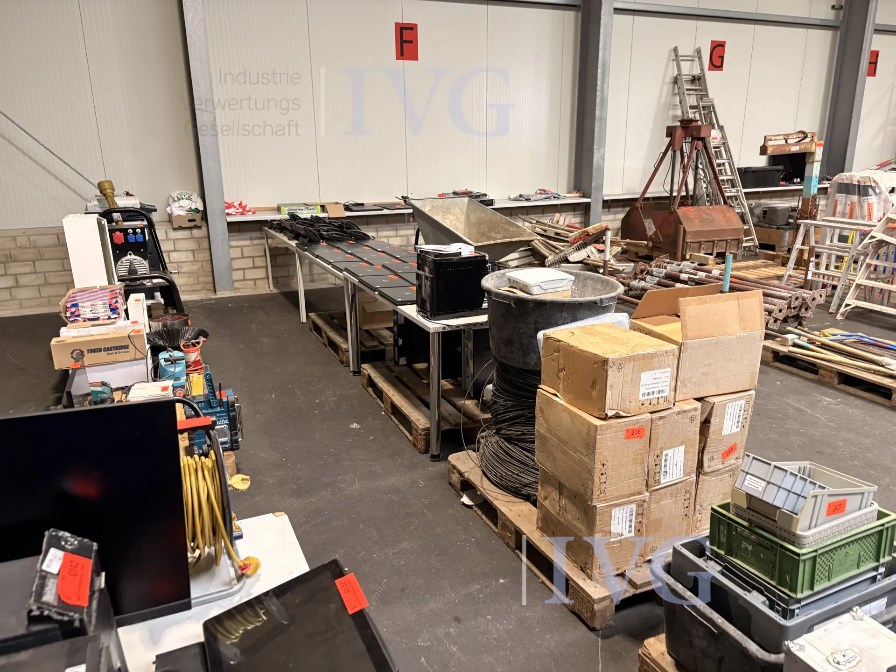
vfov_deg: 53.1
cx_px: 448
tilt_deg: -18.9
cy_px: 336
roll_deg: +1.3
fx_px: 673
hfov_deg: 67.3
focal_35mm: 26
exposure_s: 1/50
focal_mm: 5.96
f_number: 1.6
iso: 200
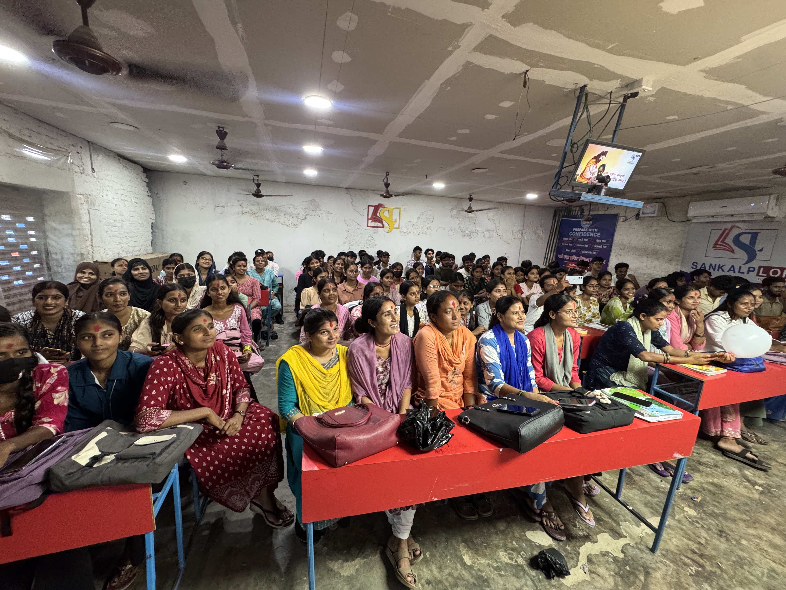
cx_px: 393
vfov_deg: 85.7
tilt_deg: -10.1
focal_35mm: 14
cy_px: 295
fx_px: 318
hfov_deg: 102.1
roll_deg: -2.1
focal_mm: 2.22
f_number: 2.2
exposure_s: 1/50
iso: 500
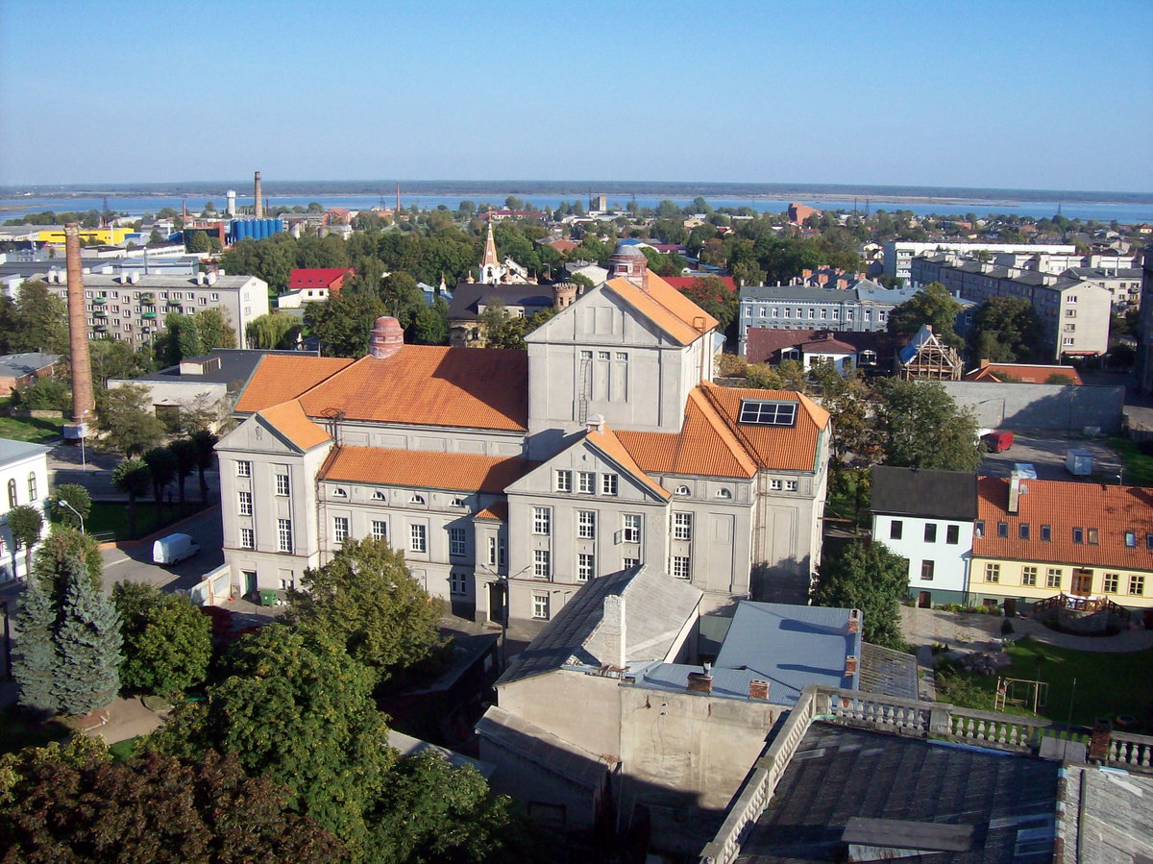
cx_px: 576
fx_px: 1199
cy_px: 432
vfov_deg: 39.6
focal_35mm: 36
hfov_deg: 51.4
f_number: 4.8
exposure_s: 1/529
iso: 80
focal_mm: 6
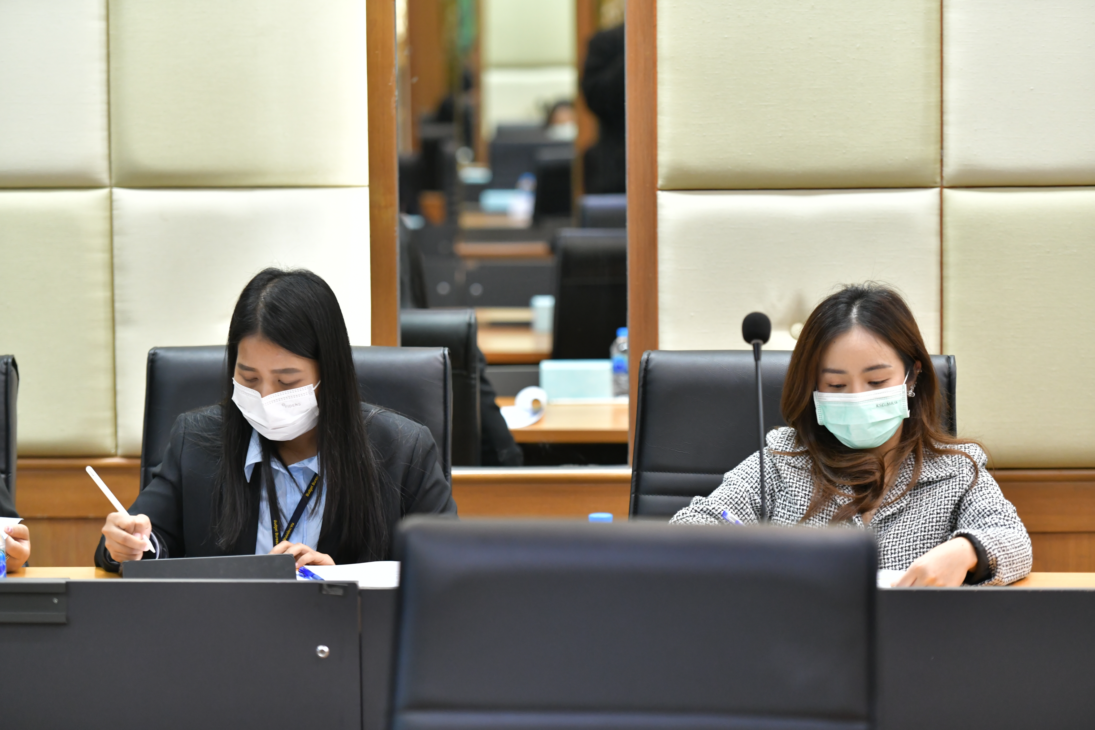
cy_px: 365
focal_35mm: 120
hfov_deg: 17.1
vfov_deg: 11.4
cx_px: 548
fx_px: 3650
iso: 1600
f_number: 2.8
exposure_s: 1/200
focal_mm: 120
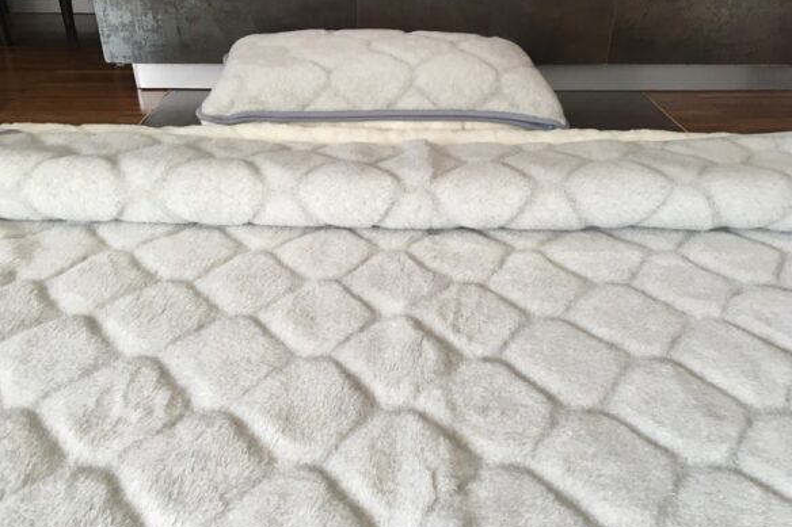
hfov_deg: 60.3
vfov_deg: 42.3
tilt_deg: -30.4
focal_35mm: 31
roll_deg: -1.5
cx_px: 396
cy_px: 255
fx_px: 682
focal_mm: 4.15
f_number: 2.2
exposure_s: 1/33
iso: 100
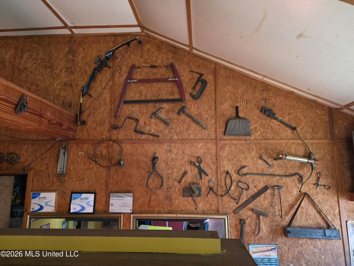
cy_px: 133
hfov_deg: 73.9
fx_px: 235
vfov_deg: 58.9
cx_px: 177
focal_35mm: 23
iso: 640
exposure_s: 1/120
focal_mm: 6.25
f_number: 1.7
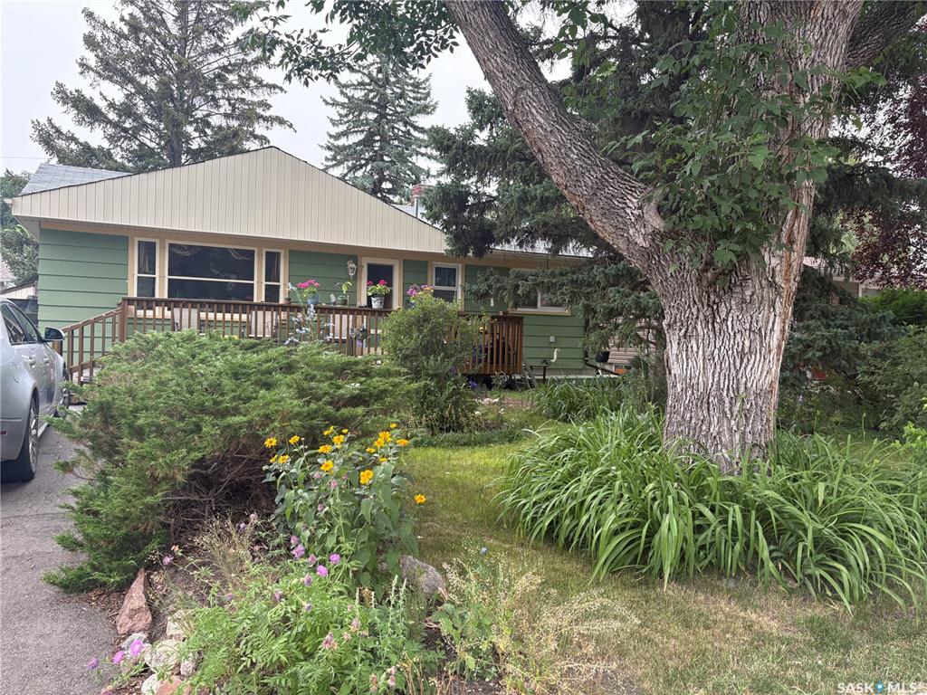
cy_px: 348
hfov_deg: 67.3
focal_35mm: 26
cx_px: 464
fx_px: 696
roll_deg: -0.8
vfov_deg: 53.1
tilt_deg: -1.7
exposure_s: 1/300
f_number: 1.6
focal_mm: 5.96
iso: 64
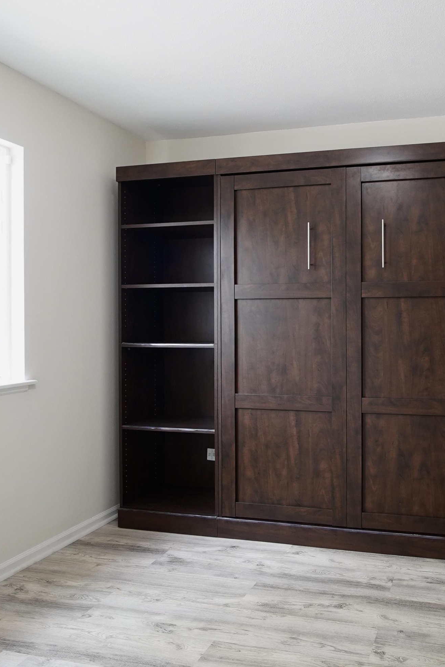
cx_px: 344
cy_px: 328
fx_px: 463
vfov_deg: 71.5
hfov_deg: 48.9
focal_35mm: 25
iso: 640
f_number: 4
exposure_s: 1/60
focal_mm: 11
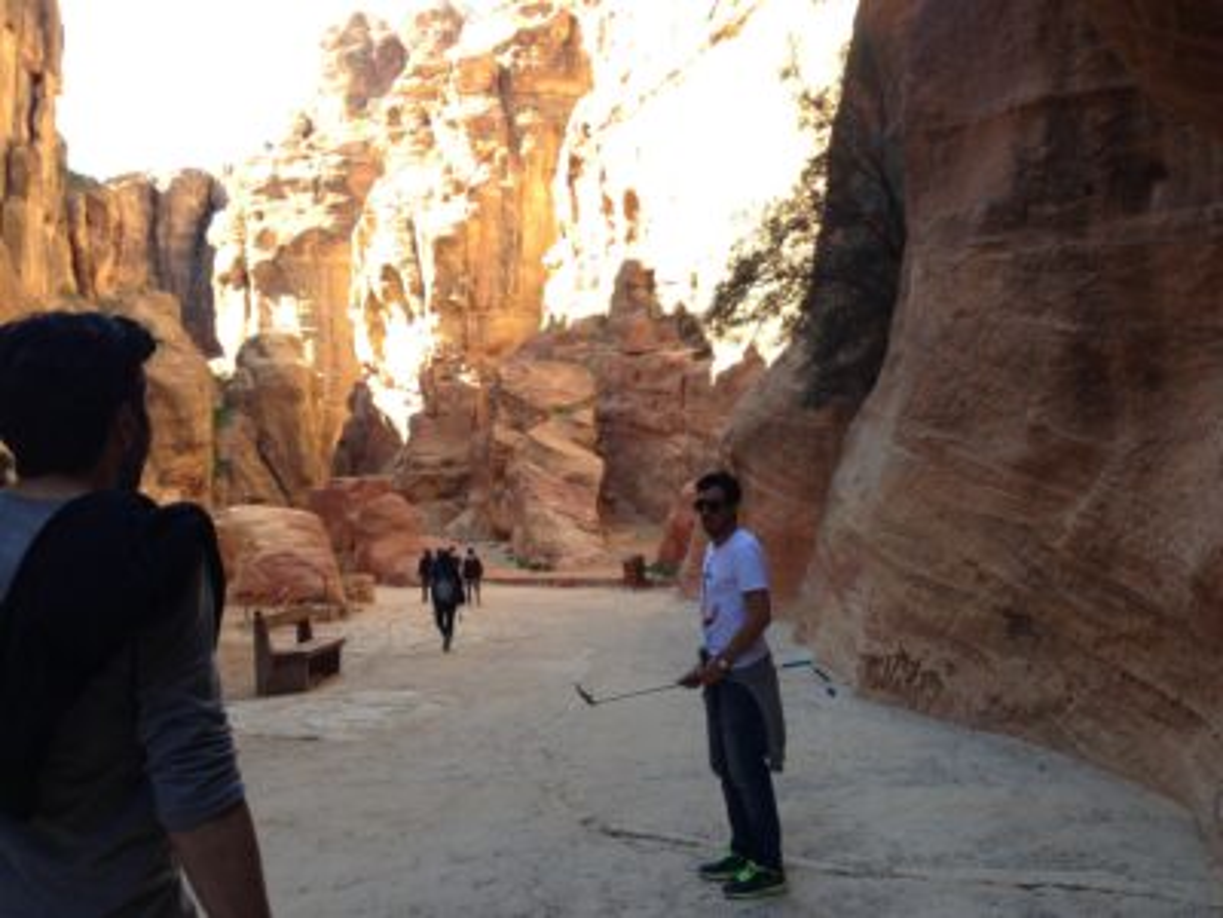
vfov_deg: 42.9
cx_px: 612
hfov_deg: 55.4
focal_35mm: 33
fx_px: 1166
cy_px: 459
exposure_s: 1/150
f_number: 2.4
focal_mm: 4.12
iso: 50
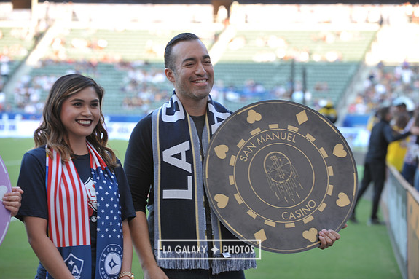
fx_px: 1361
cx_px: 209
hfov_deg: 17.5
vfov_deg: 11.7
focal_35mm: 117
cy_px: 140
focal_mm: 116
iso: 200
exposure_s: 1/100
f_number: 5
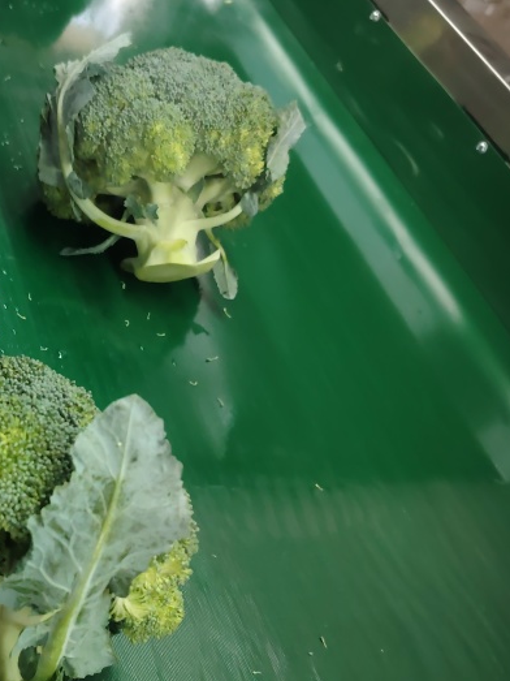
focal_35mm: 49
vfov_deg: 38.8
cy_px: 393
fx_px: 963
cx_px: 68
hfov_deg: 28.7
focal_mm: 5.25
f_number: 1.75
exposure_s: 1/400
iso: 3094
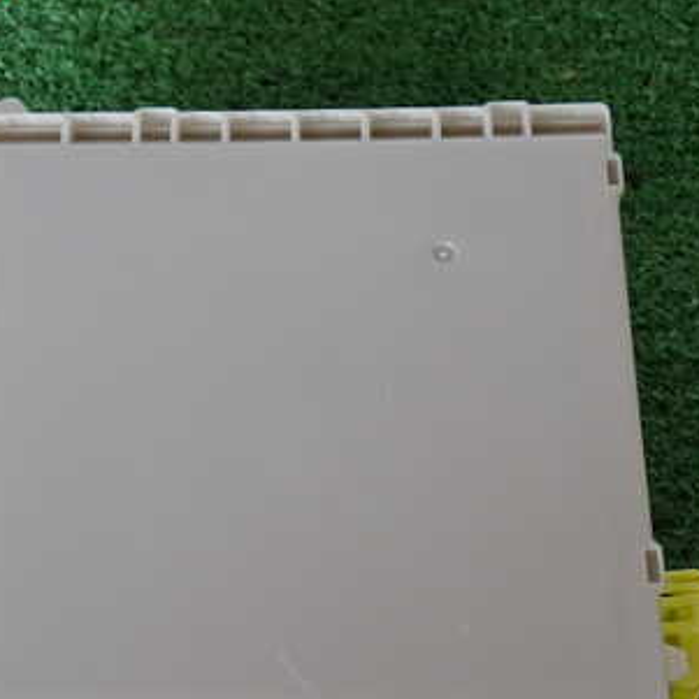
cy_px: 478
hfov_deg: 25.7
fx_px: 1531
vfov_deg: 25.6
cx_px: 274
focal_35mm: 67
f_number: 2.7
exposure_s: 1/80
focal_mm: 6.83
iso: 160
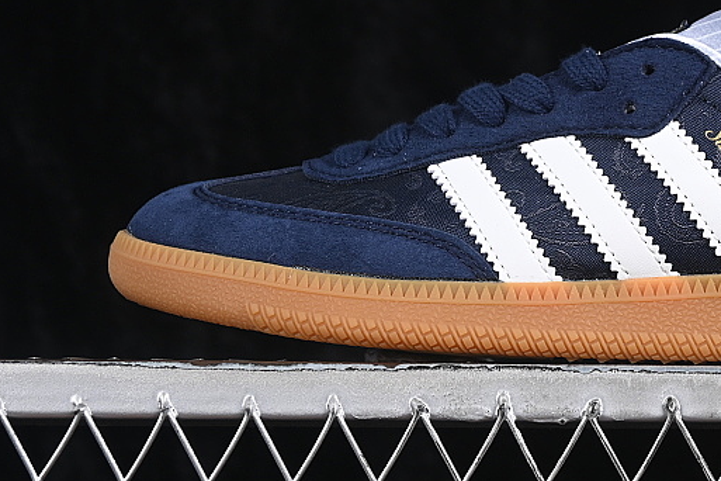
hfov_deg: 12.9
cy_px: 51
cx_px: 631
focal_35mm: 158
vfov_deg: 8.7
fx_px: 3164
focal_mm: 50
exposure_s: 1/60
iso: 160
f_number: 6.3
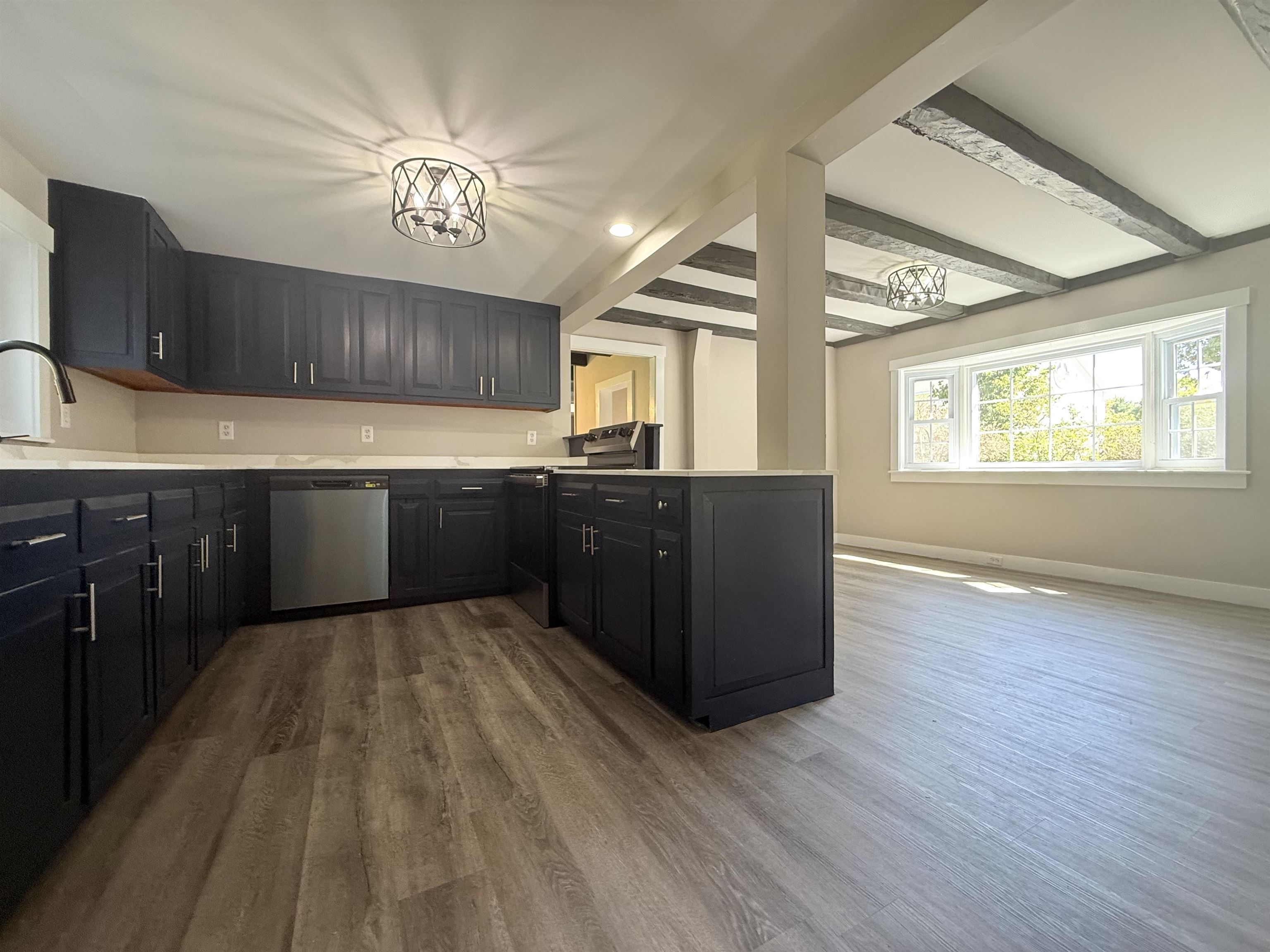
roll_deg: +0.9
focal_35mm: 14
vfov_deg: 85.7
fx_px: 514
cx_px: 635
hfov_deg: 102.1
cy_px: 476
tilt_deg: +0.1
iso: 200
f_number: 2.2
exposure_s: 1/60
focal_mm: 2.22
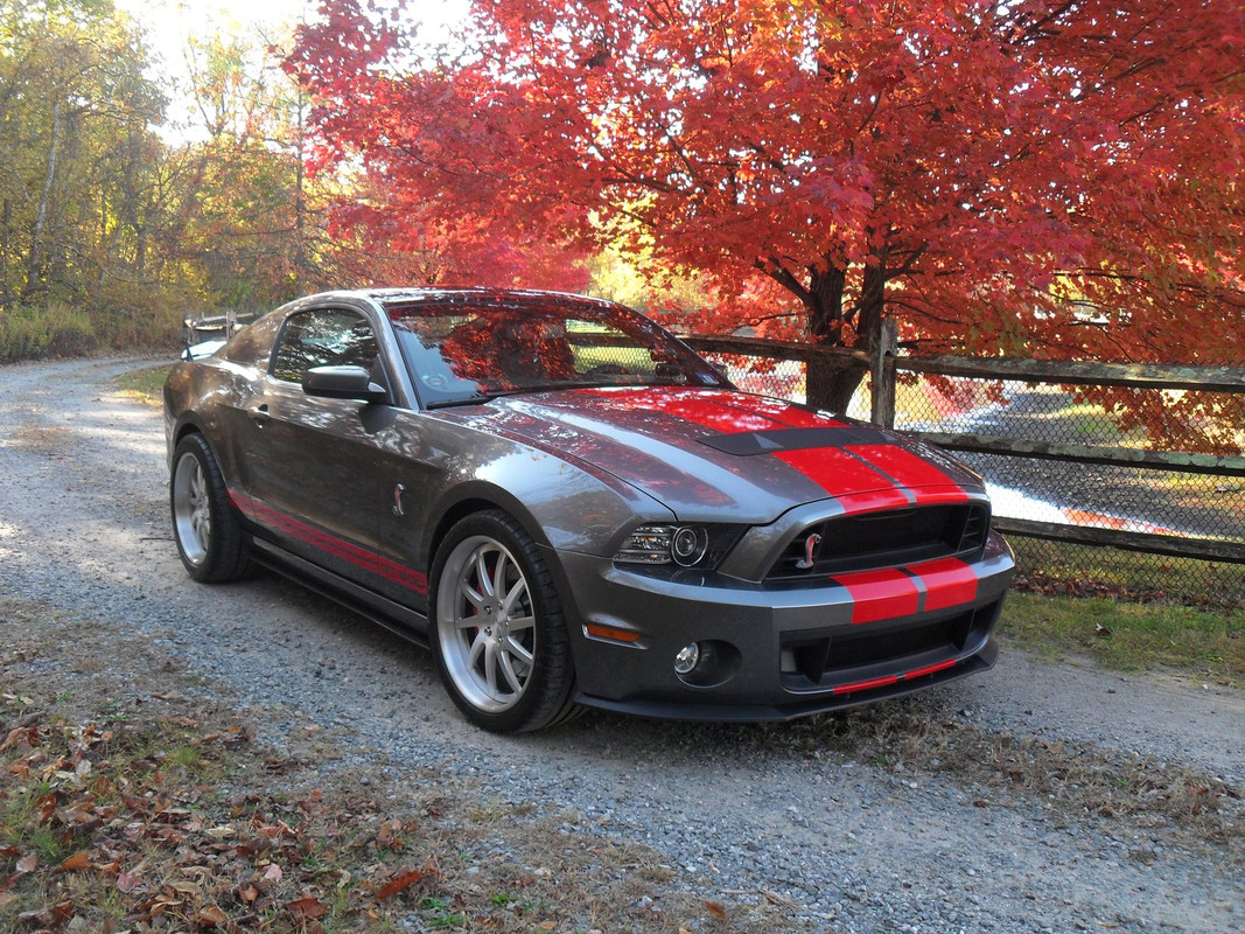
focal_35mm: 35
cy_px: 467
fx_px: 1259
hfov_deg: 52.6
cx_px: 622
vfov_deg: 40.7
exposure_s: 1/90
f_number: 2.8
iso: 100
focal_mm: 6.2
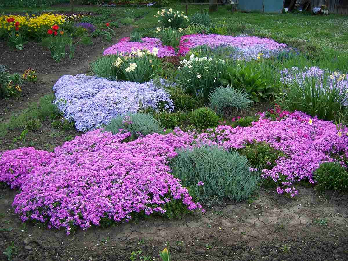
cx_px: 174
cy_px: 130
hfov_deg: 51.4
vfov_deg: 39.7
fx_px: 362
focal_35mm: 36
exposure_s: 1/69
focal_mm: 6
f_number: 3.03
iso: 80
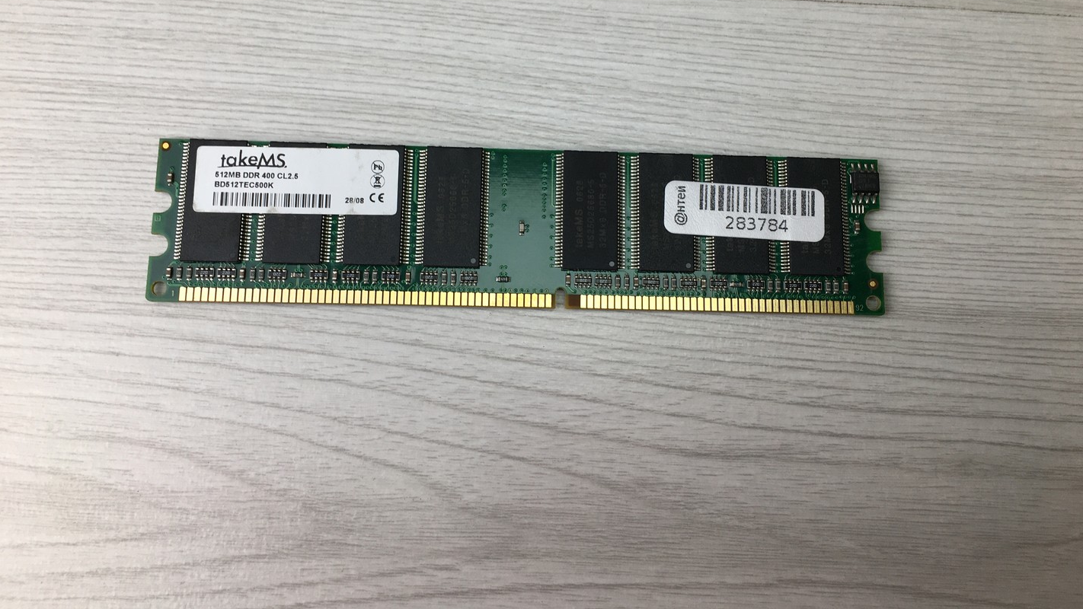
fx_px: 919
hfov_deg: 61.0
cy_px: 205
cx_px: 547
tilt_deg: -78.5
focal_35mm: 32
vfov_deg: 36.3
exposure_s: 1/100
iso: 25
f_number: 2.2
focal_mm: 4.15
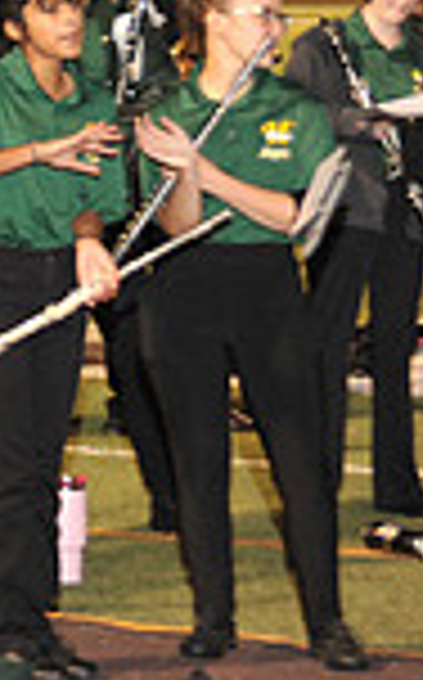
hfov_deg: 5.3
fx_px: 4347
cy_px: 122
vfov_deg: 8.9
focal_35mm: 235
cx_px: -824
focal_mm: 60
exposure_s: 1/60
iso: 1600
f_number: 6.3
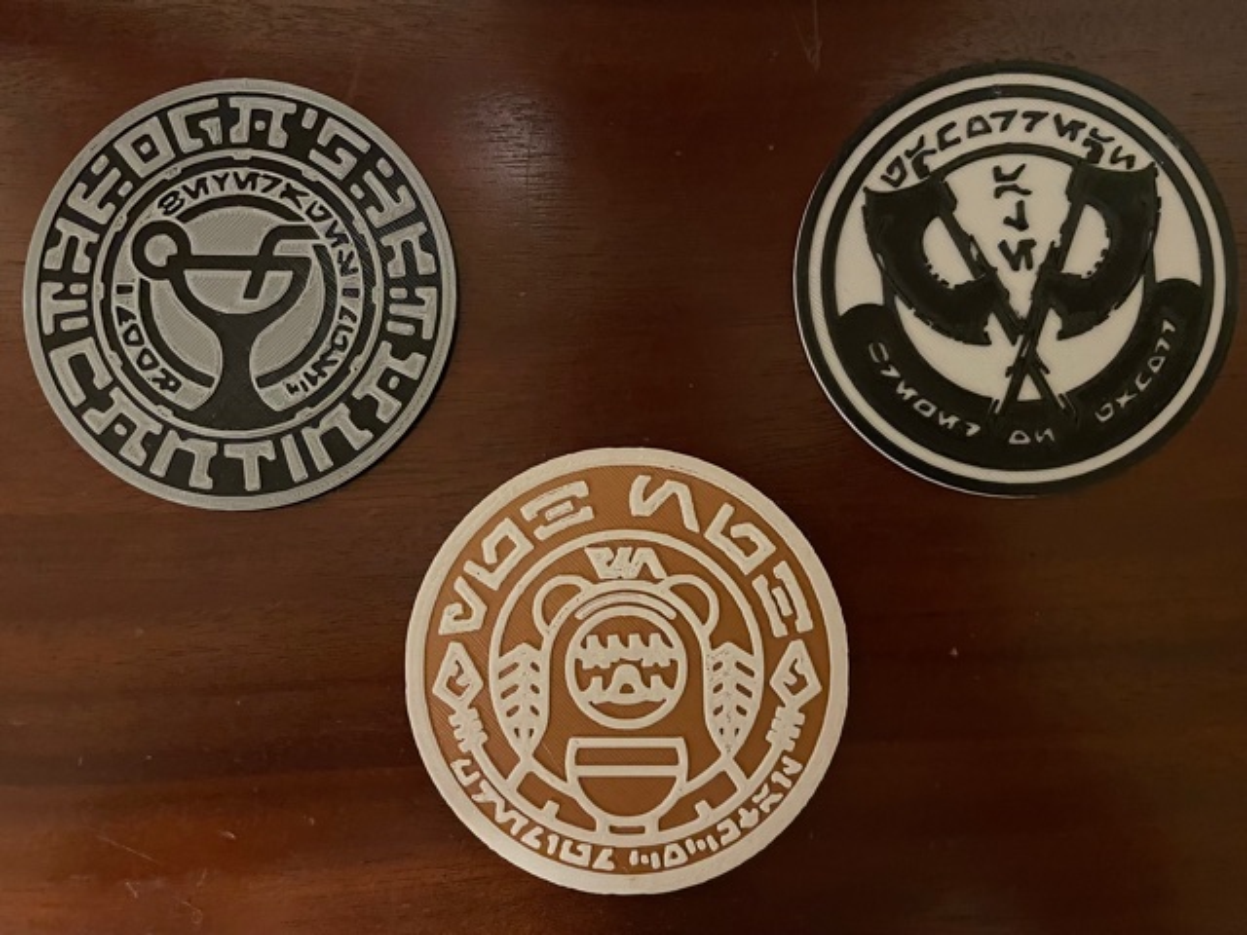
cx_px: 624
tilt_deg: -89.2
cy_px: 468
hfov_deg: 67.3
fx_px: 937
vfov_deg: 53.1
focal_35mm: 26
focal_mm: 4.2
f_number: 1.6
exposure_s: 1/29
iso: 800
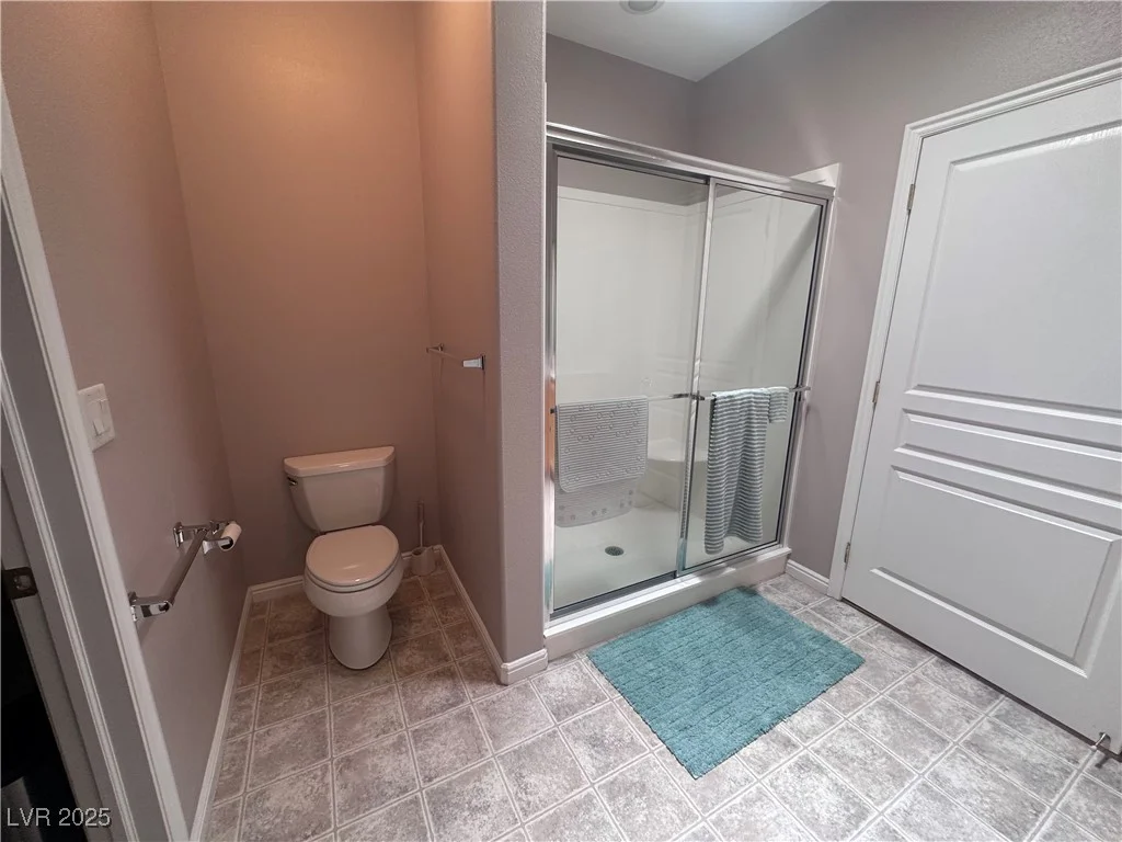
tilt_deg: -14.0
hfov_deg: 102.1
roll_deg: -0.6
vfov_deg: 85.7
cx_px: 561
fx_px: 454
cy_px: 421
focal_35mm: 14
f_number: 2.2
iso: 160
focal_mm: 2.22
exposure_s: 1/60
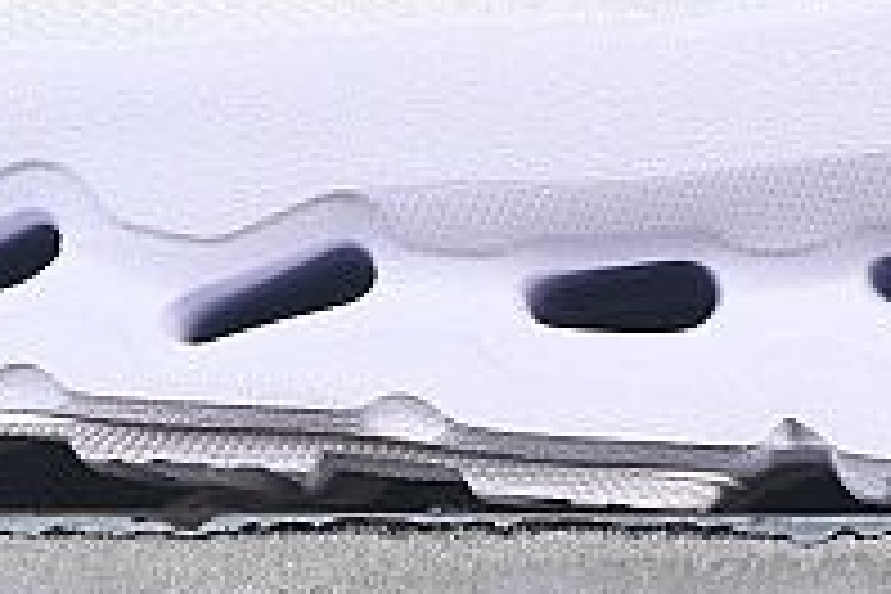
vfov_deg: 3.3
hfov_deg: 5.0
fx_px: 10122
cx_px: 963
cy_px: -490
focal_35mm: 409
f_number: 8
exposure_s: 1/80
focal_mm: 50
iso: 160
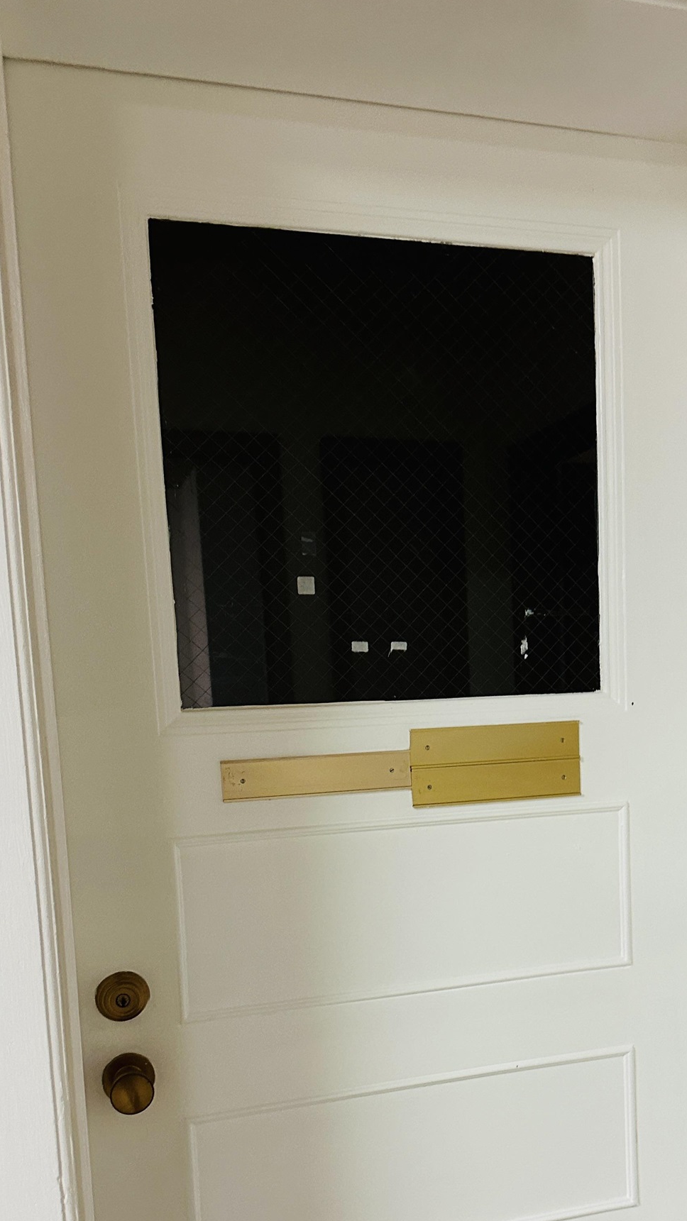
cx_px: 476
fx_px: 1134
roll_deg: +1.8
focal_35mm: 35
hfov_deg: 33.3
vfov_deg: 55.5
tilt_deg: -5.8
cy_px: 814
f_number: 1.78
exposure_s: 1/60
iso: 400
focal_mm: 6.86
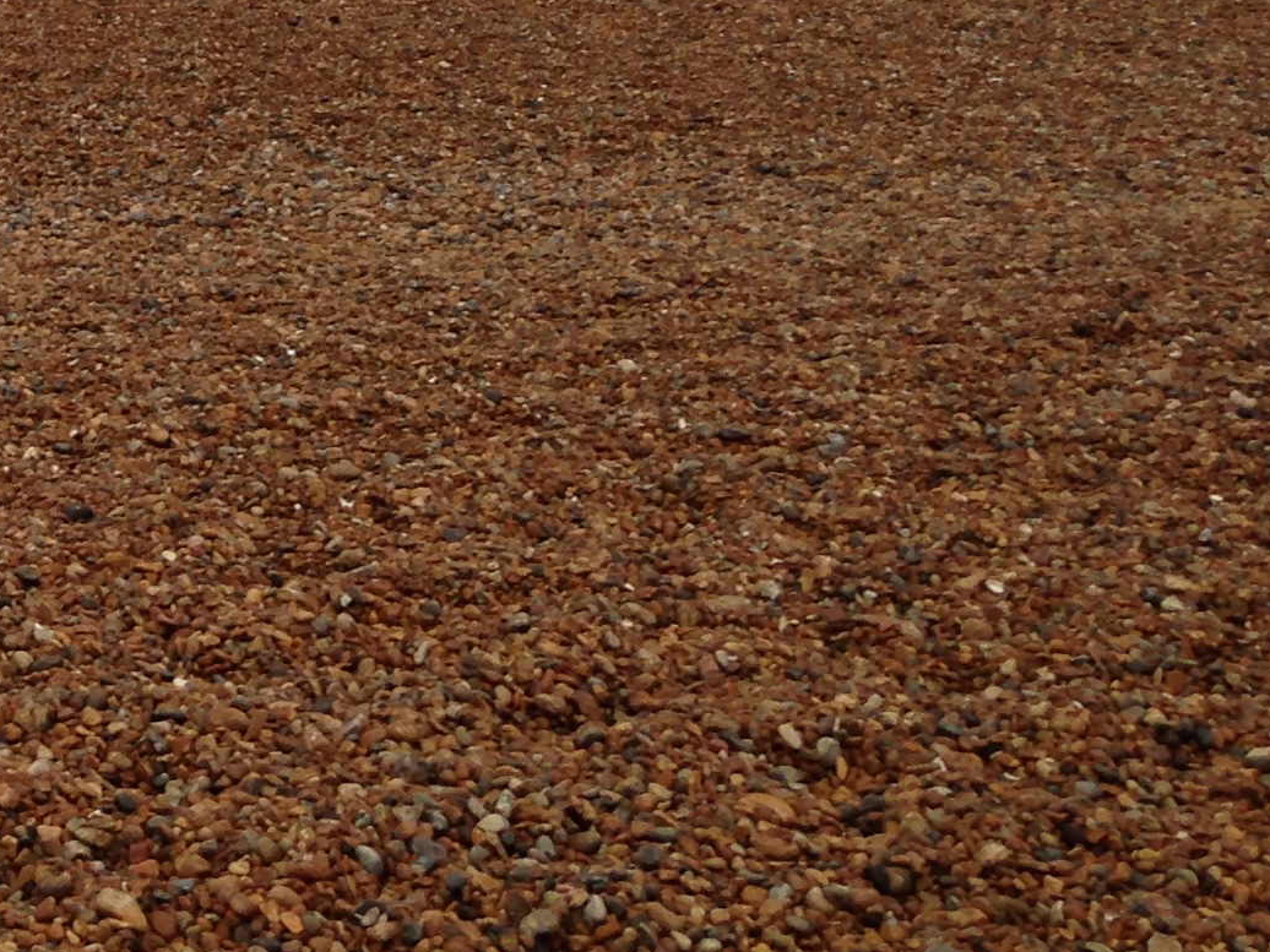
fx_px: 3816
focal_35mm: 104
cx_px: -566
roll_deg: +0.0
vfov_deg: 13.4
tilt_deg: -0.1
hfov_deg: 17.3
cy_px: -512
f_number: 2.4
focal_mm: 4.12
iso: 50
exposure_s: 1/190
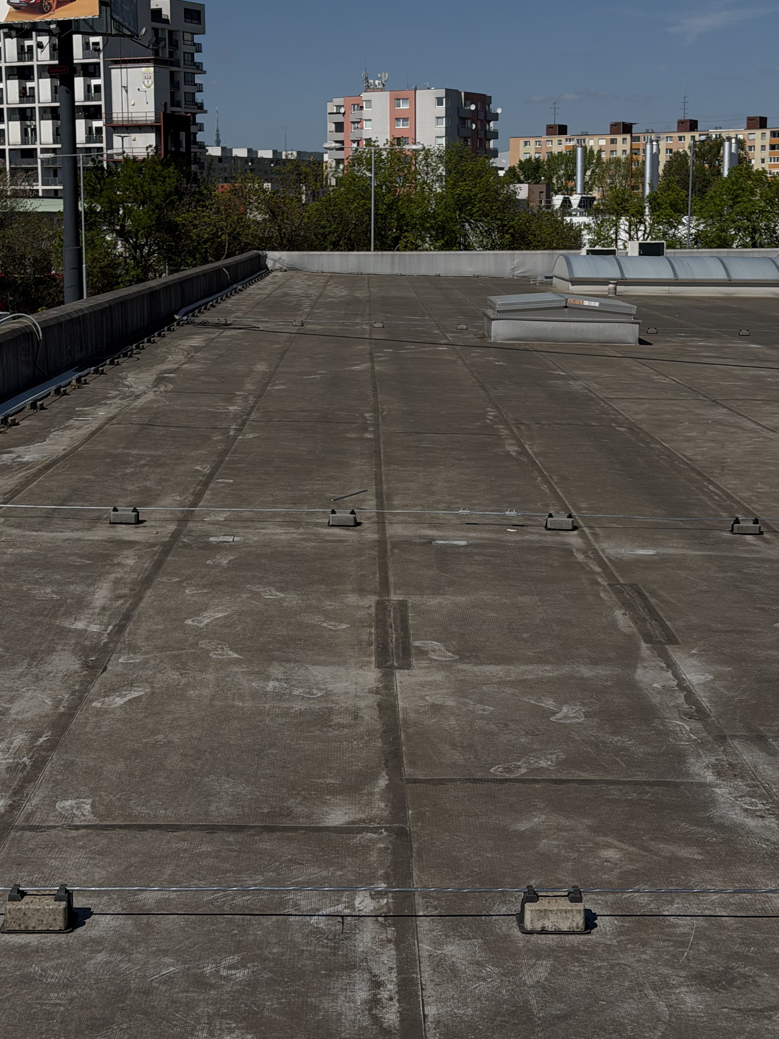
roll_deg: +0.4
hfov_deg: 24.4
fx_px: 1801
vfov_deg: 32.2
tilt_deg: -7.7
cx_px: 405
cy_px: 458
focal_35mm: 60
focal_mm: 6.76
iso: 80
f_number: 1.78
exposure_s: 1/16129
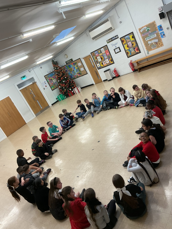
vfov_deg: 61.7
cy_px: 114
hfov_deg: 48.2
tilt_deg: -16.4
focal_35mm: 29
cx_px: 86
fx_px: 192
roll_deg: +27.4
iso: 50
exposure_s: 1/50
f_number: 1.8
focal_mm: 3
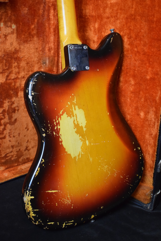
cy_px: 120
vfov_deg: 41.1
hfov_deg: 28.1
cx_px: 80
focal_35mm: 48
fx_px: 322
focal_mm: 32
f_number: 4.5
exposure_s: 1/60
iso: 3200
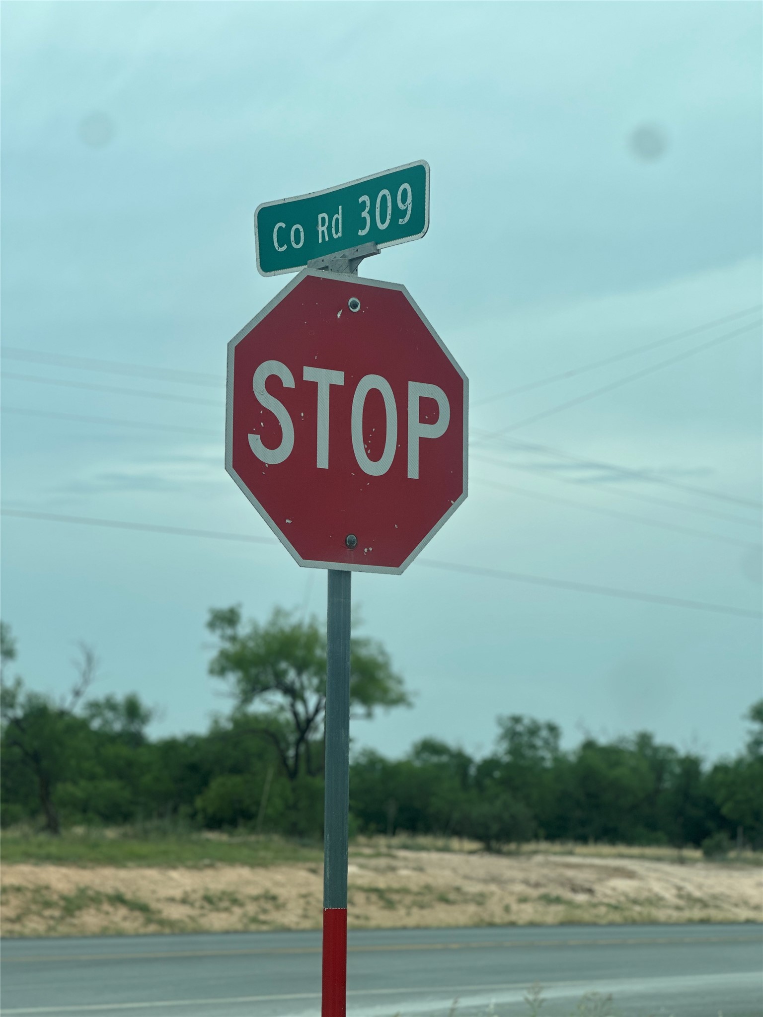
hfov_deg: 19.1
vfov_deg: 25.3
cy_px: 508
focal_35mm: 77
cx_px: 382
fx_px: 2263
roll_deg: -1.5
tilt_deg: +8.4
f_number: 2.8
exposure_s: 1/266
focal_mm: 9
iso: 25
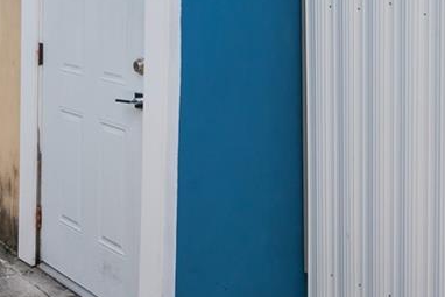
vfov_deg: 19.7
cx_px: 104
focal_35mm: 67
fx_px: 828
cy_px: -1
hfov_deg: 29.5
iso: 320
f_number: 10
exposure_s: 1/160
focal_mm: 16
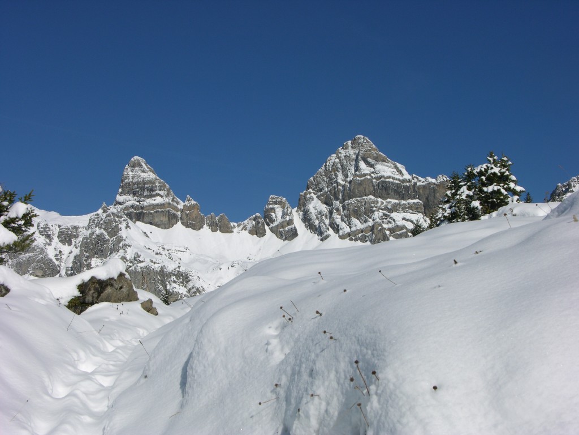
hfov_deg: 33.2
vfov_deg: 25.2
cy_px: 218
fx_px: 970
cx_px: 290
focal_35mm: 58
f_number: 7
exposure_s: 1/550
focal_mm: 14.7
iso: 50
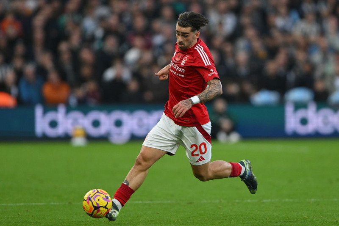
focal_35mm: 400
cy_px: 113
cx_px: 170
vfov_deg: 3.4
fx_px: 3768
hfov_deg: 5.2
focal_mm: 400
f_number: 2.8
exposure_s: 1/2000
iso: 2500
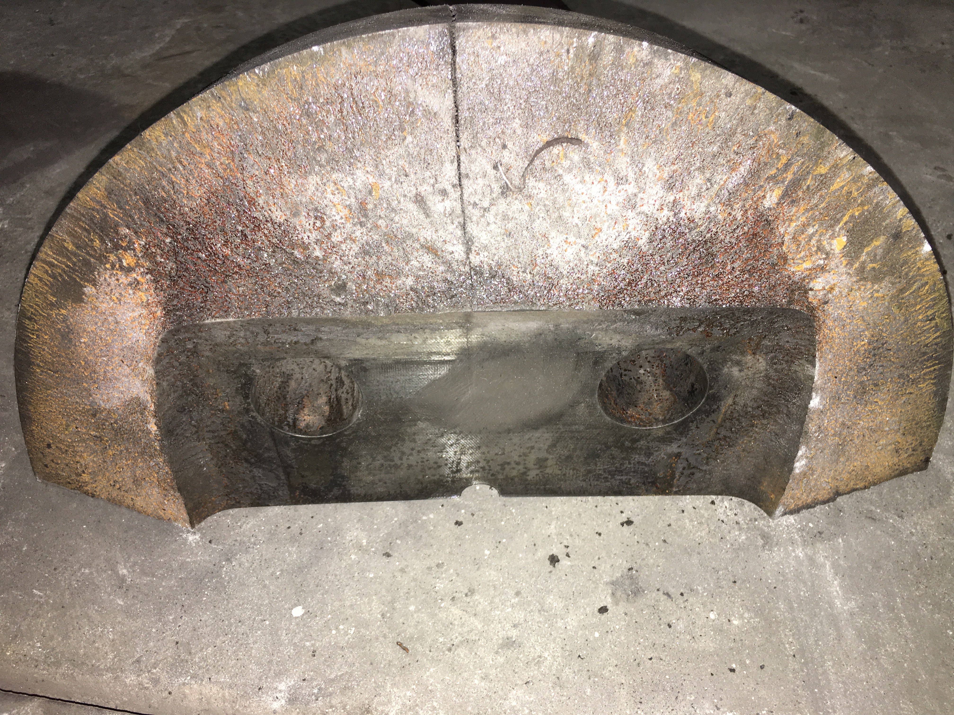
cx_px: 477
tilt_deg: -41.9
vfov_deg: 48.2
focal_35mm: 29
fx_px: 799
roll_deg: +0.5
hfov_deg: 61.7
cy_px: 358
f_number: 2.2
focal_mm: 4.15
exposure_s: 1/17
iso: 32
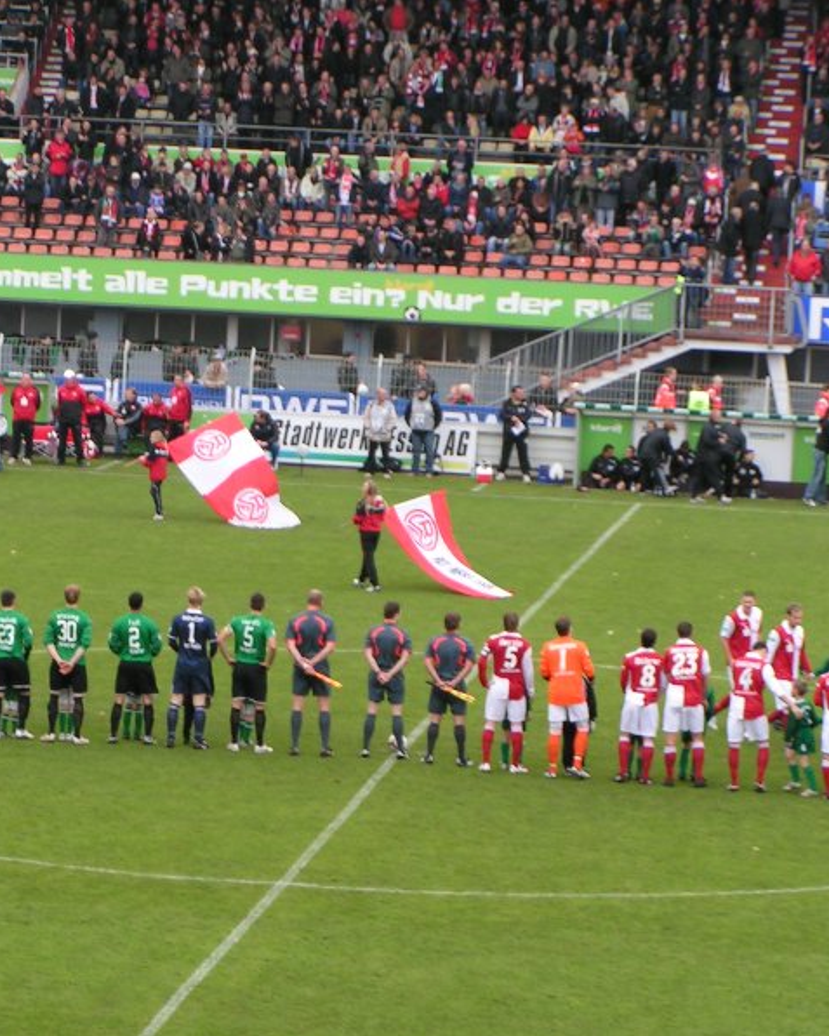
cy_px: 520
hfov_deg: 9.9
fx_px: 4783
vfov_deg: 12.4
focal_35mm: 156
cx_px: 176
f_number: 4
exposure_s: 1/125
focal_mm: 18.2
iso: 50
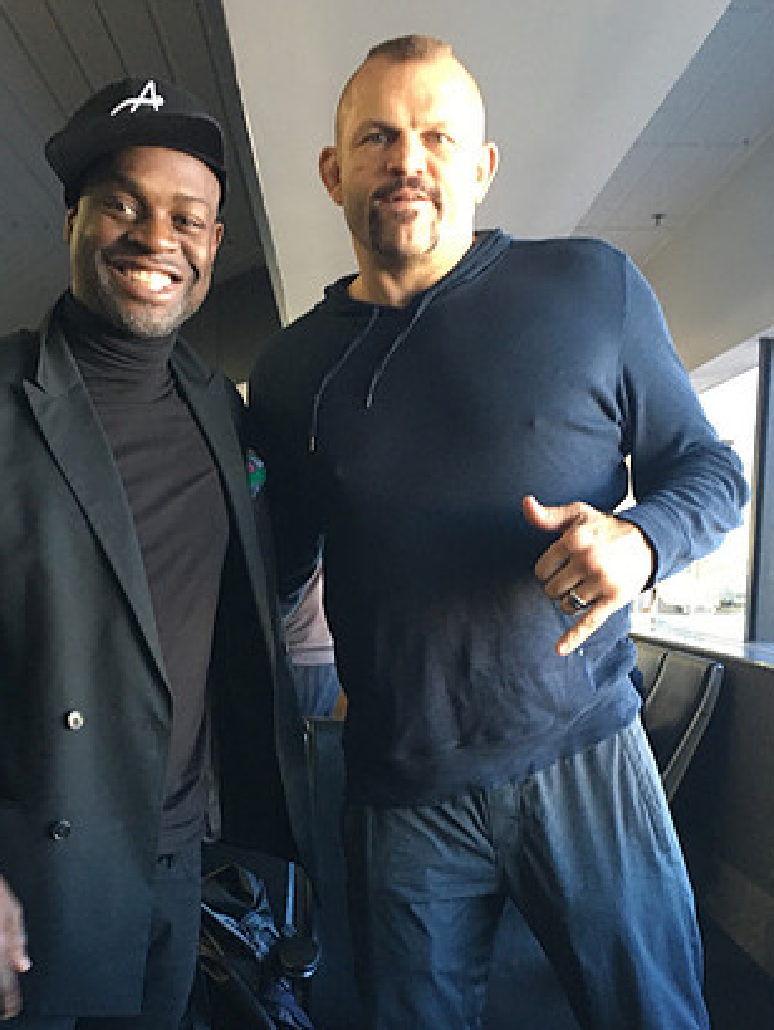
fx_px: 1221
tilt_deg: -5.8
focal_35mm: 41
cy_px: 681
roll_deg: -0.6
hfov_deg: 35.1
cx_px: 313
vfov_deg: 45.1
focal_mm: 4.15
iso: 160
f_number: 2.2
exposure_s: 1/30
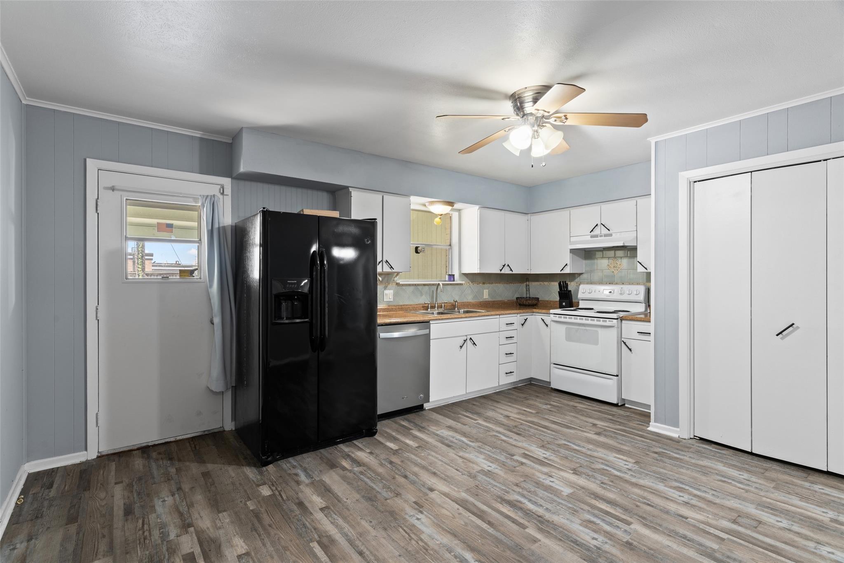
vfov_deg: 70.4
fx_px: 398
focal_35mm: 17
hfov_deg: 93.3
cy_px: 282
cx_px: 422
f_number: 10
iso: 400
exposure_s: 2.5
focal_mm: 17
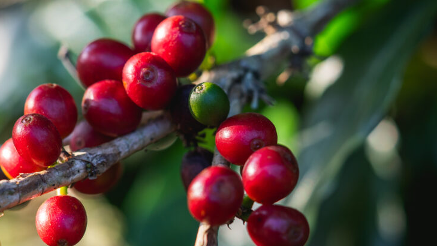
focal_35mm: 186
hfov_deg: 11.6
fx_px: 2155
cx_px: 157
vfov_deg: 6.5
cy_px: 135
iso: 320
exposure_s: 1/250
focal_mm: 90
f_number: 3.5
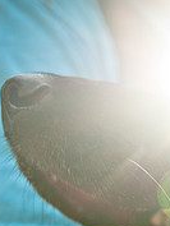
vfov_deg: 10.7
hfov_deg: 8.1
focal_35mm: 183
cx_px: 172
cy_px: 223
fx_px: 1197
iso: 400
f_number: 2.8
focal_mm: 50
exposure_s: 1/2000
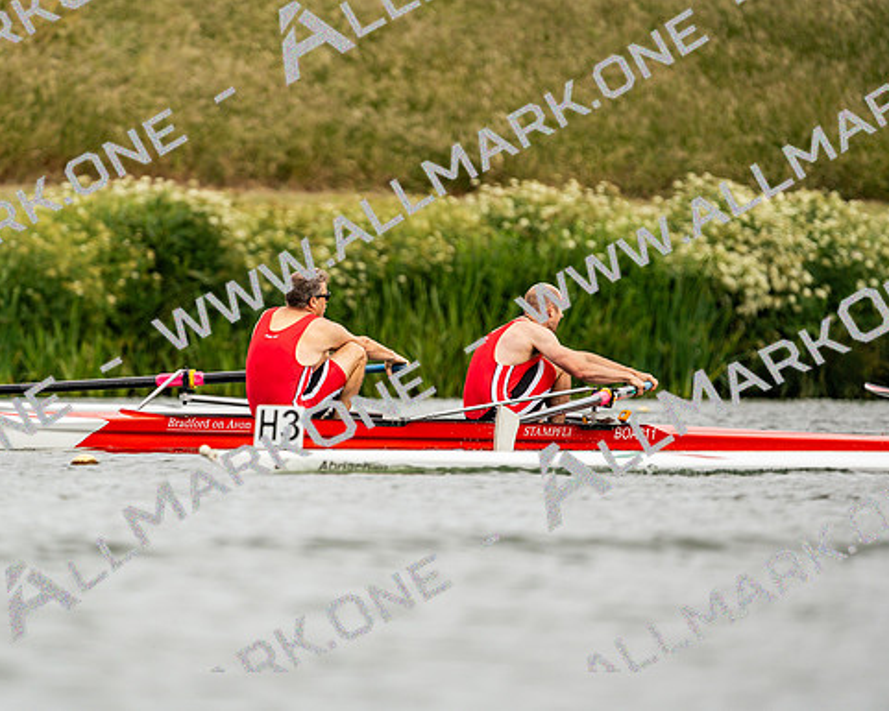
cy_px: 356
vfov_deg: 2.3
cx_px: 381
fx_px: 17869
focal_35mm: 679
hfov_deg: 2.8
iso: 400
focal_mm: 600
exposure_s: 1/2000
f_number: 6.3
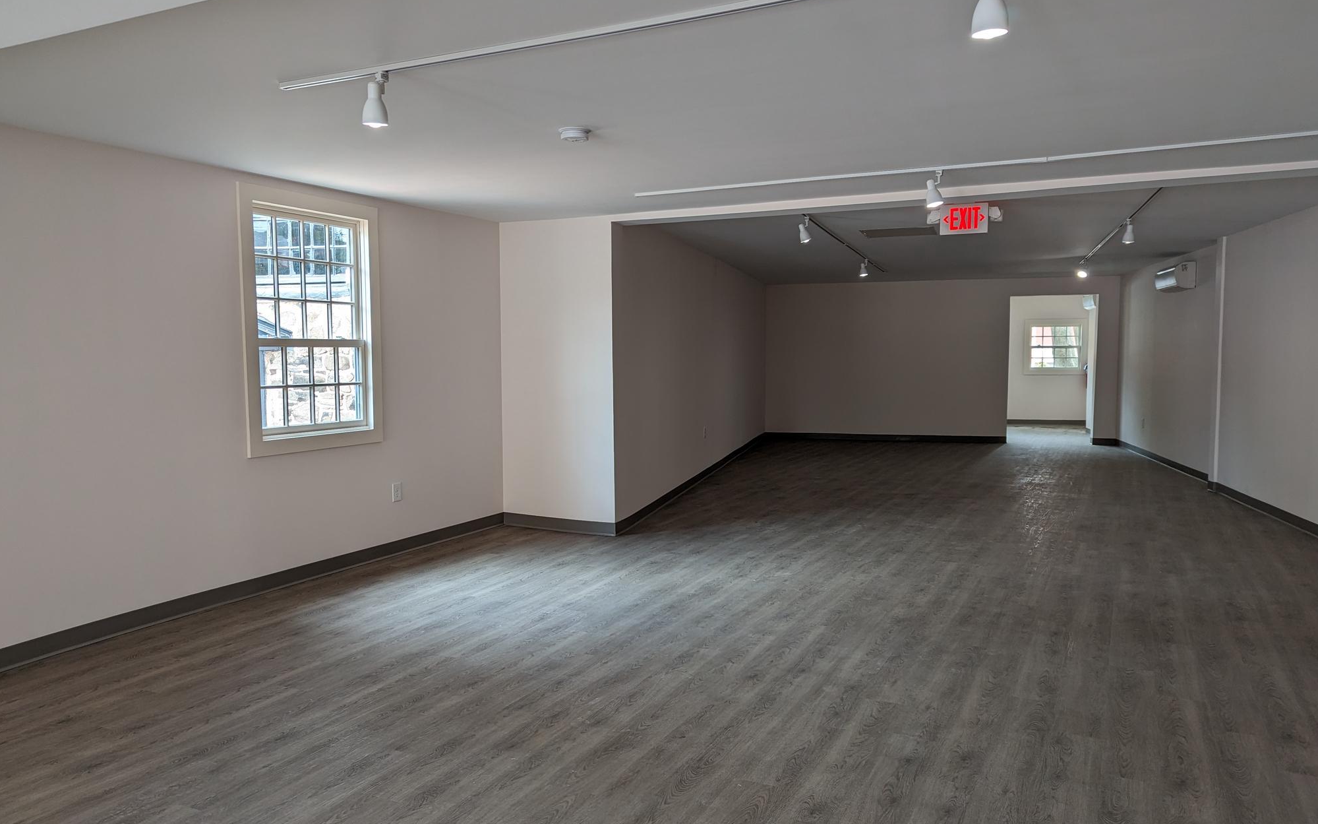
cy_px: 426
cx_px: 659
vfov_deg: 47.6
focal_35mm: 26
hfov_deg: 70.4
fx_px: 934
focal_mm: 6.81
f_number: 1.85
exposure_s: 1/40
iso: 49
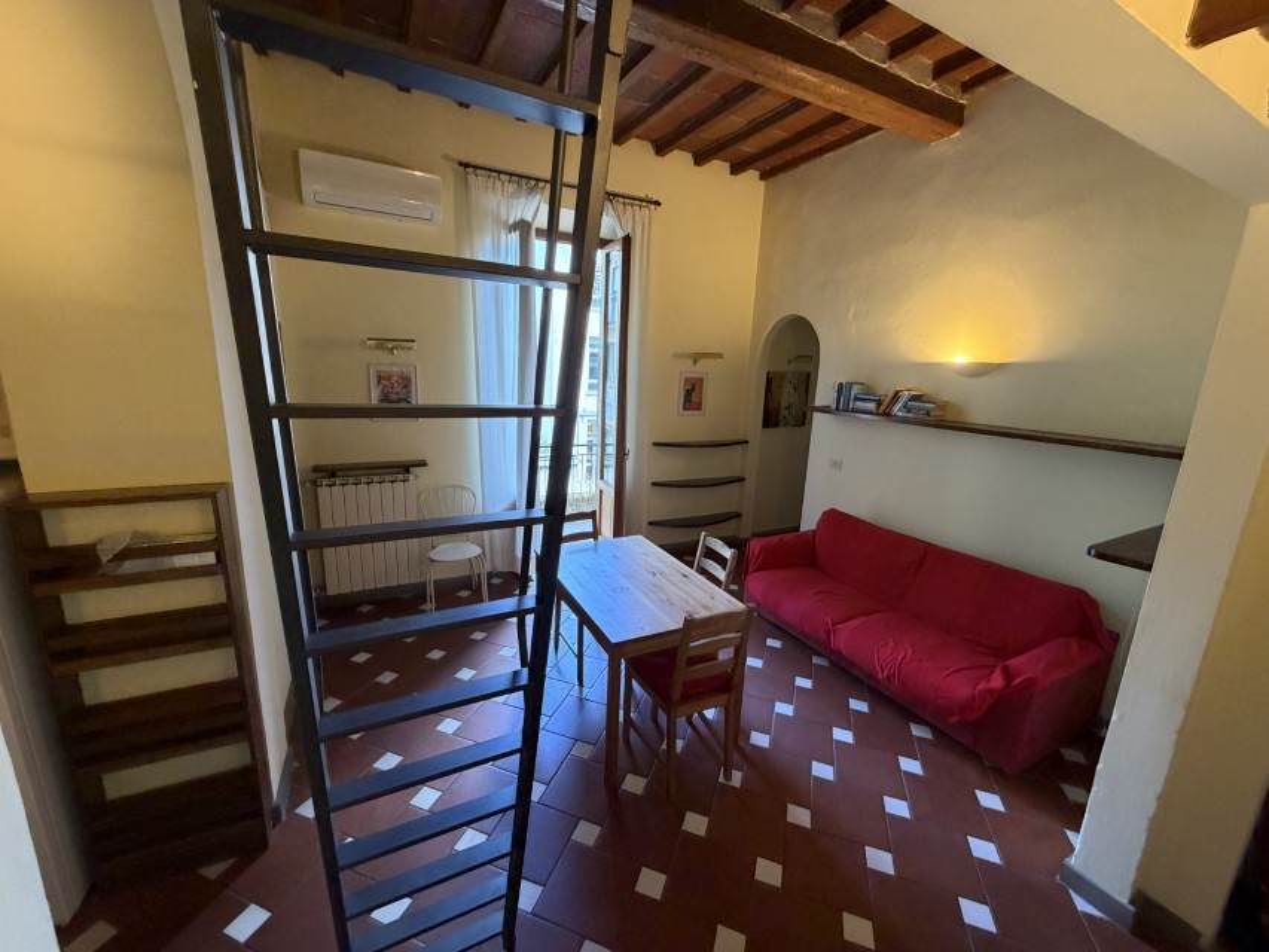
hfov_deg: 102.1
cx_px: 634
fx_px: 513
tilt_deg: -12.8
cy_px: 476
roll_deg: -2.2
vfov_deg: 85.7
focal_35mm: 14
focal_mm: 2.22
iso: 400
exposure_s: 1/50
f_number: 2.2
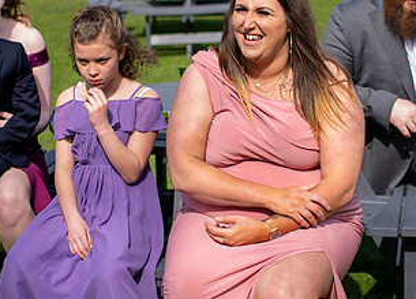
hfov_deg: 19.5
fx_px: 1207
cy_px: 113
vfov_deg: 14.1
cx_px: 184
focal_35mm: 102
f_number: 2.2
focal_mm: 35
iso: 100
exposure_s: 1/1000
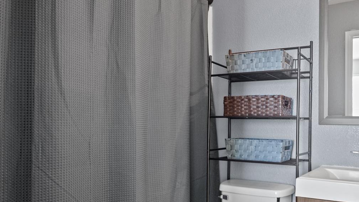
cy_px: 108
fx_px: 286
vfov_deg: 38.9
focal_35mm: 30
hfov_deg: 60.9
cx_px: 268
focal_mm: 12
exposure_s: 1/4
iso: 200
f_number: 3.8
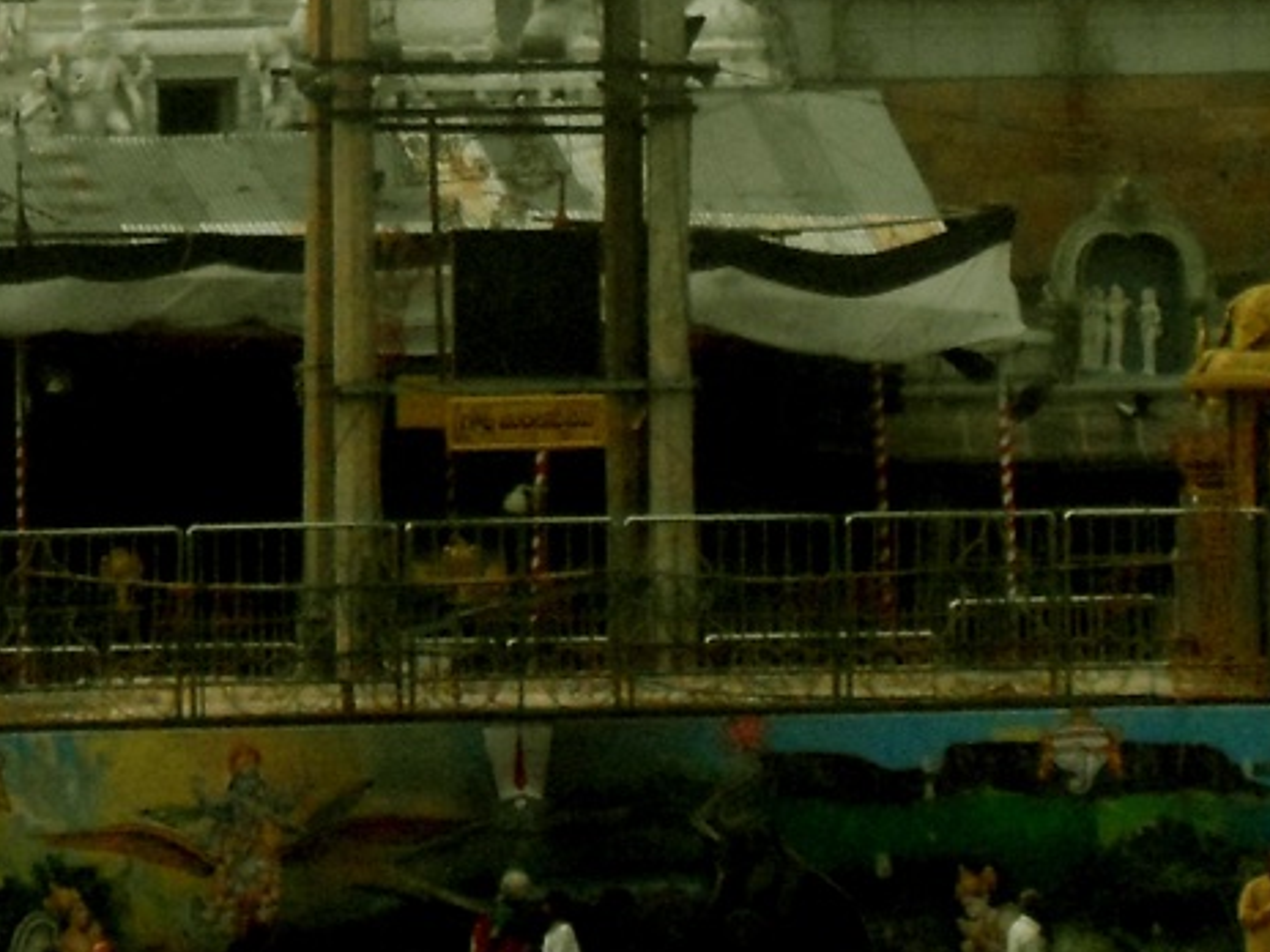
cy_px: -189
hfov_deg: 5.5
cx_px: 468
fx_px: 13281
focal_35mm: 362
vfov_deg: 4.1
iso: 400
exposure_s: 1/160
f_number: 5.9
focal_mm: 18.8
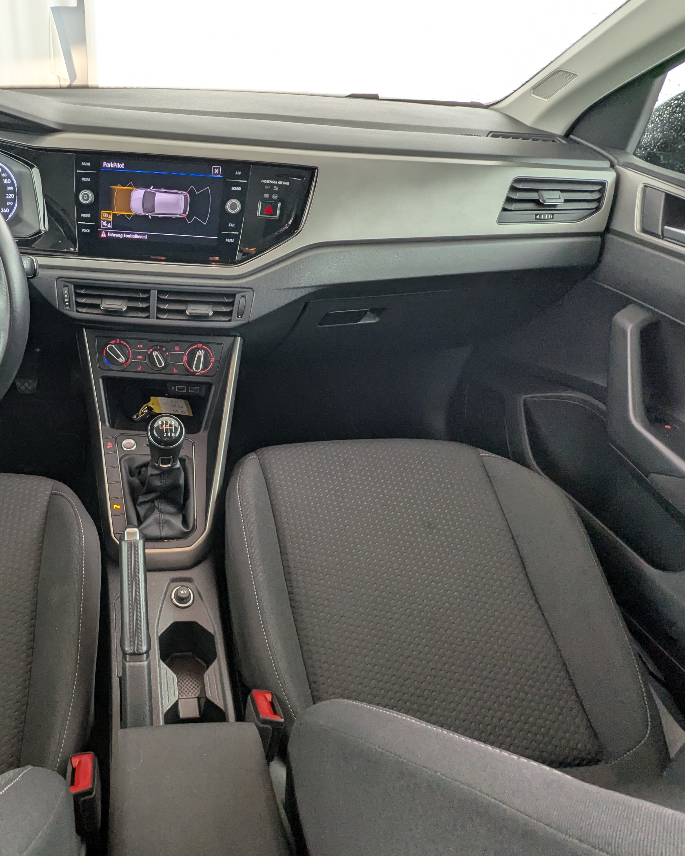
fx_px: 532
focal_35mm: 21
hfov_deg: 61.2
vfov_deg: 77.6
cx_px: 158
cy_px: 431
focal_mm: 2.35
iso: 81
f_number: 2.2
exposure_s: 1/39.8
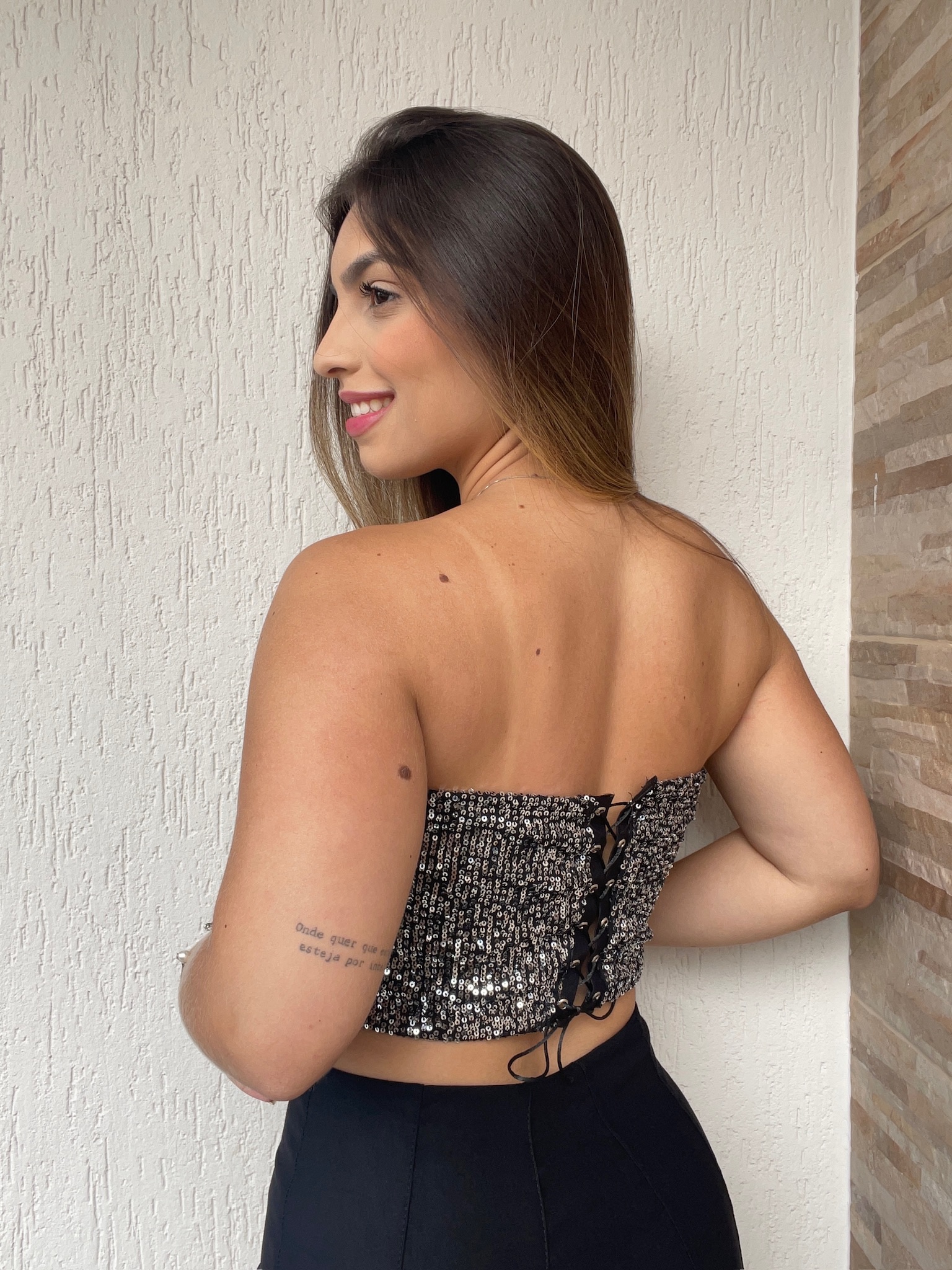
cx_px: 476
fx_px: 1100
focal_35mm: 30
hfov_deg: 46.8
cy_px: 635
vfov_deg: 60.0
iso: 25
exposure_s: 1/121
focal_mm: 2.71
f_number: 2.2
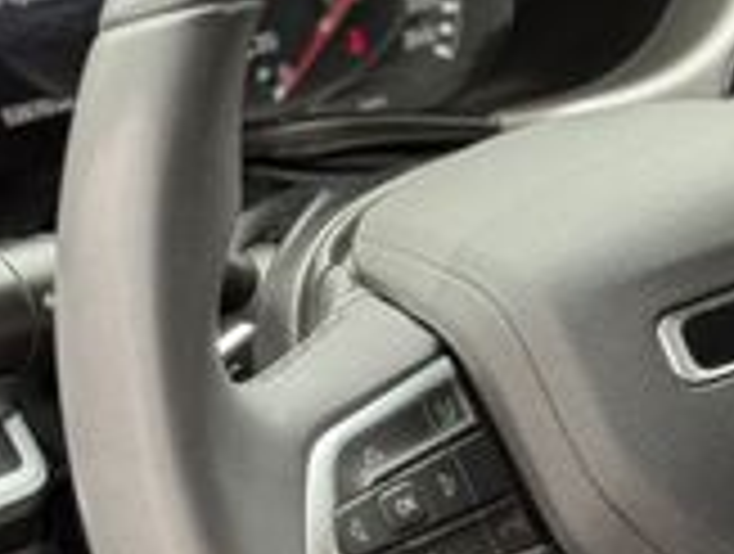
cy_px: 360
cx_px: 869
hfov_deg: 13.9
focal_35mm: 138
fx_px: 2933
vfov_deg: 10.8
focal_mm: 6.76
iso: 80
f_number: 1.78
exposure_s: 1/247
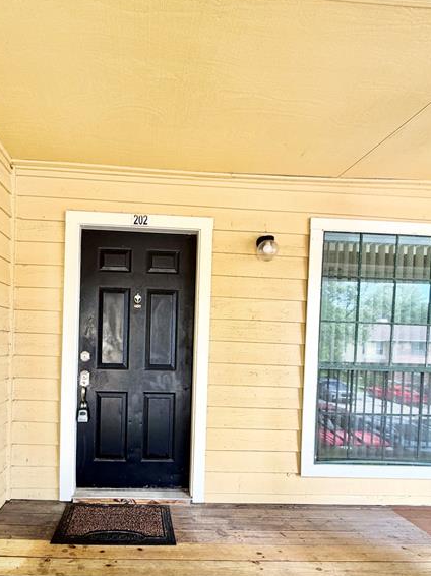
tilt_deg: -1.1
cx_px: 150
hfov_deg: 67.1
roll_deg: -1.6
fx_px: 316
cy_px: 351
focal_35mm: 19
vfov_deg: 83.4
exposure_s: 1/121
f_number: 2.2
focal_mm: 2.22
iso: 160
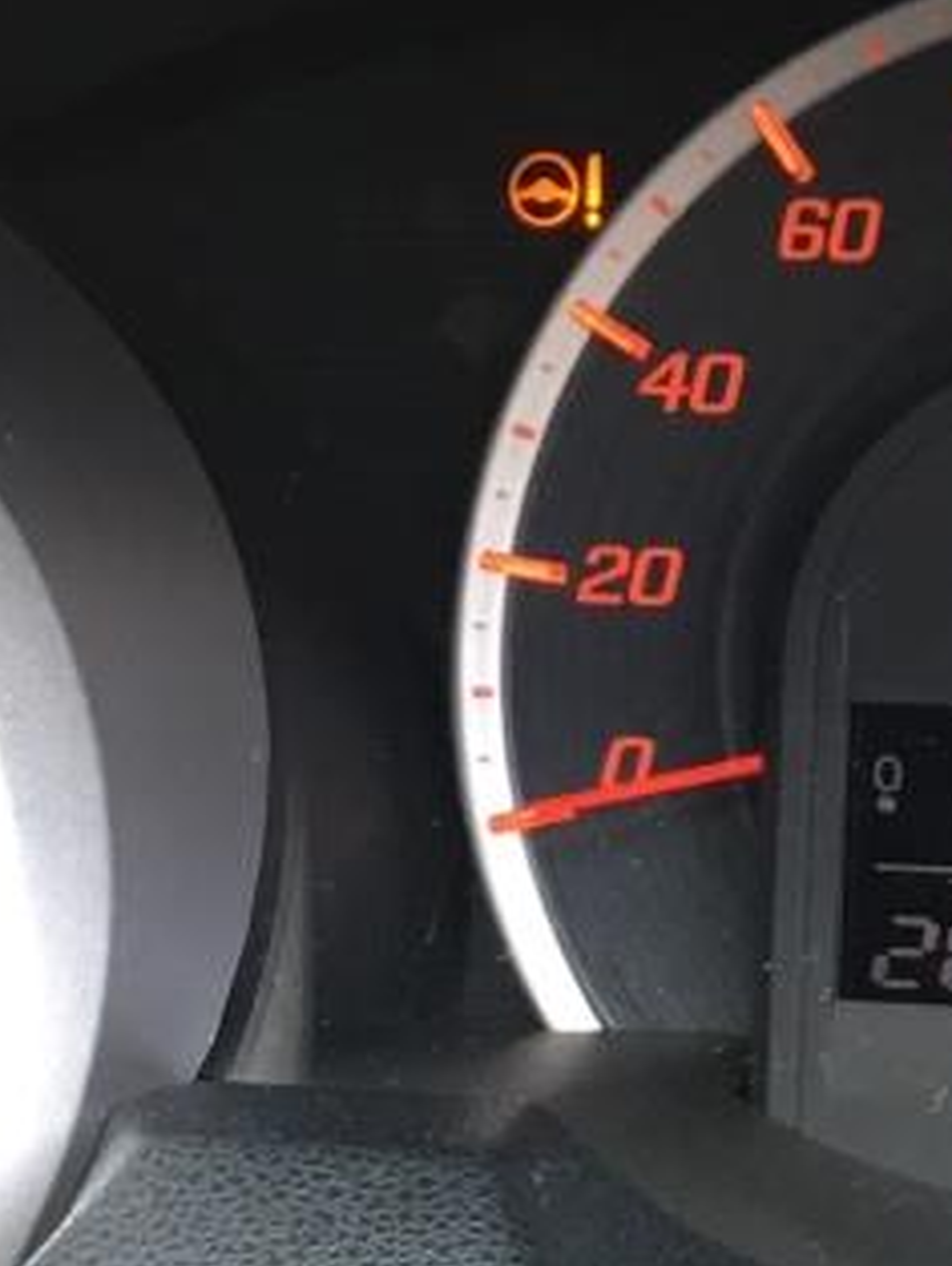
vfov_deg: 19.3
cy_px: 988
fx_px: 3699
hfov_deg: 14.4
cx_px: 1013
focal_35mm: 101
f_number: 2.4
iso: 40
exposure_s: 1/30
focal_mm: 3.3
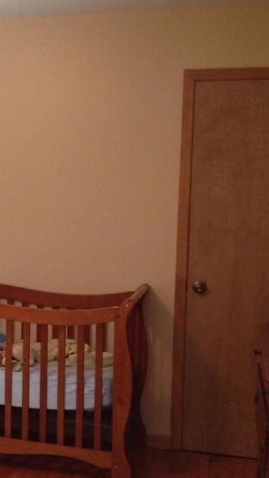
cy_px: 224
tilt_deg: -3.0
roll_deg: -1.3
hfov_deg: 15.7
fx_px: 913
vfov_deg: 29.3
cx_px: -108
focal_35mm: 72
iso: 160
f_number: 2.4
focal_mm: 4.28
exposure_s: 1/20
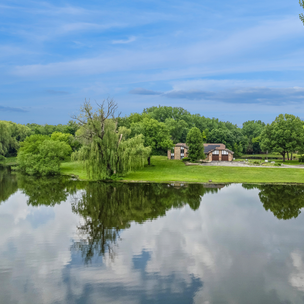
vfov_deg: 55.6
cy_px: 153
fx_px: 288
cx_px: 197
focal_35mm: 29
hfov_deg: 54.7
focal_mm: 8.4
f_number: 2.8
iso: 110
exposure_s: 1/2500
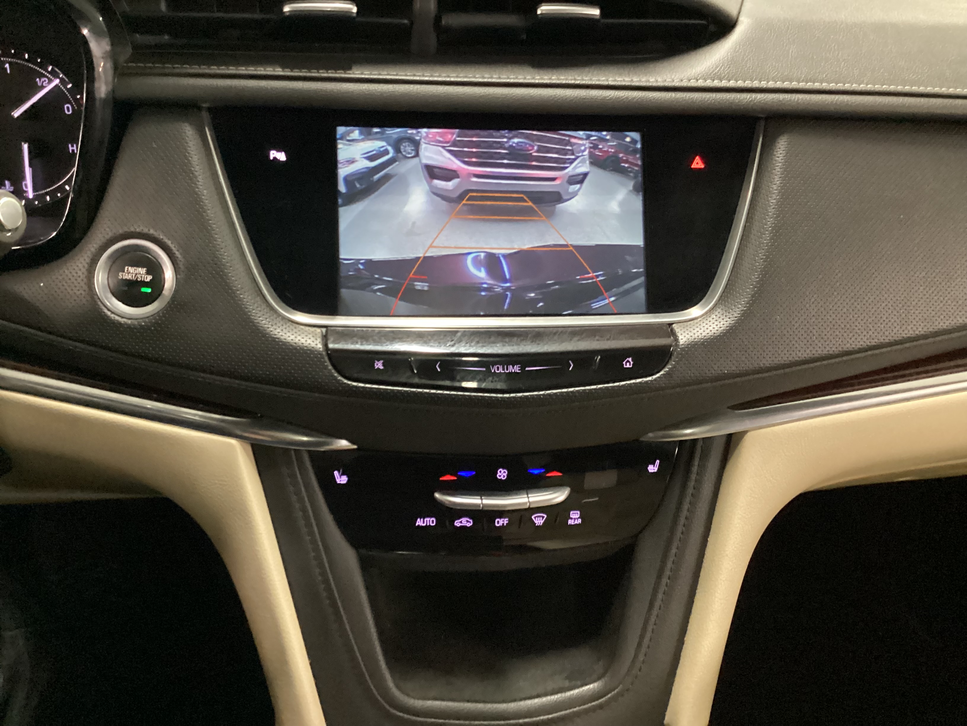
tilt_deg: -35.5
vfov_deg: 45.4
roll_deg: -5.8
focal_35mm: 31
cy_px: 363
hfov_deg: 58.4
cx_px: 484
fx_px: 866
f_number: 2.4
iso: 800
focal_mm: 3.3
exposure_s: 1/20
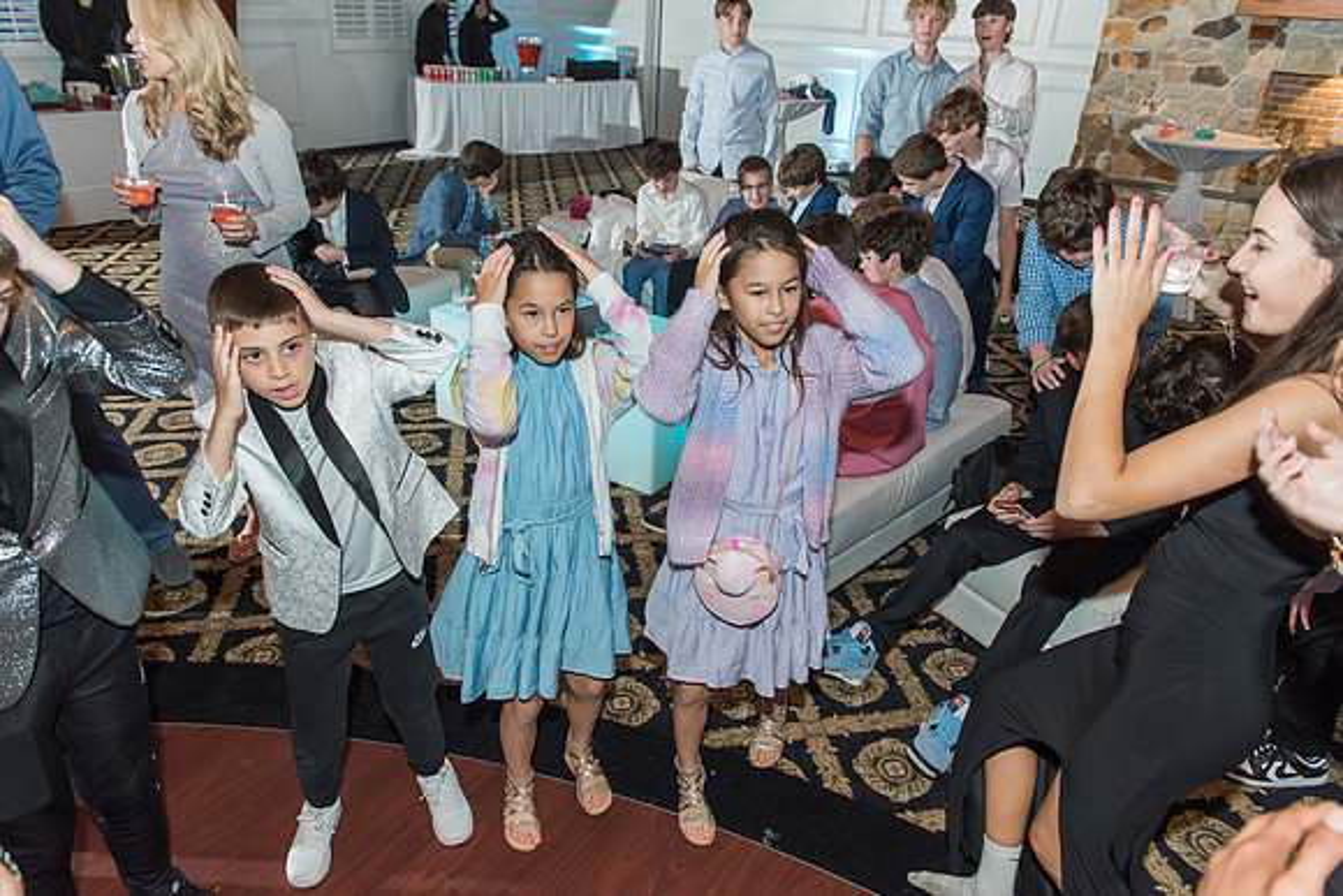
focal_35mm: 24
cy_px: 448
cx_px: 672
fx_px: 896
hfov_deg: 73.7
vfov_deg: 53.2
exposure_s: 1/125
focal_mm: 24
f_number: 4
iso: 1000
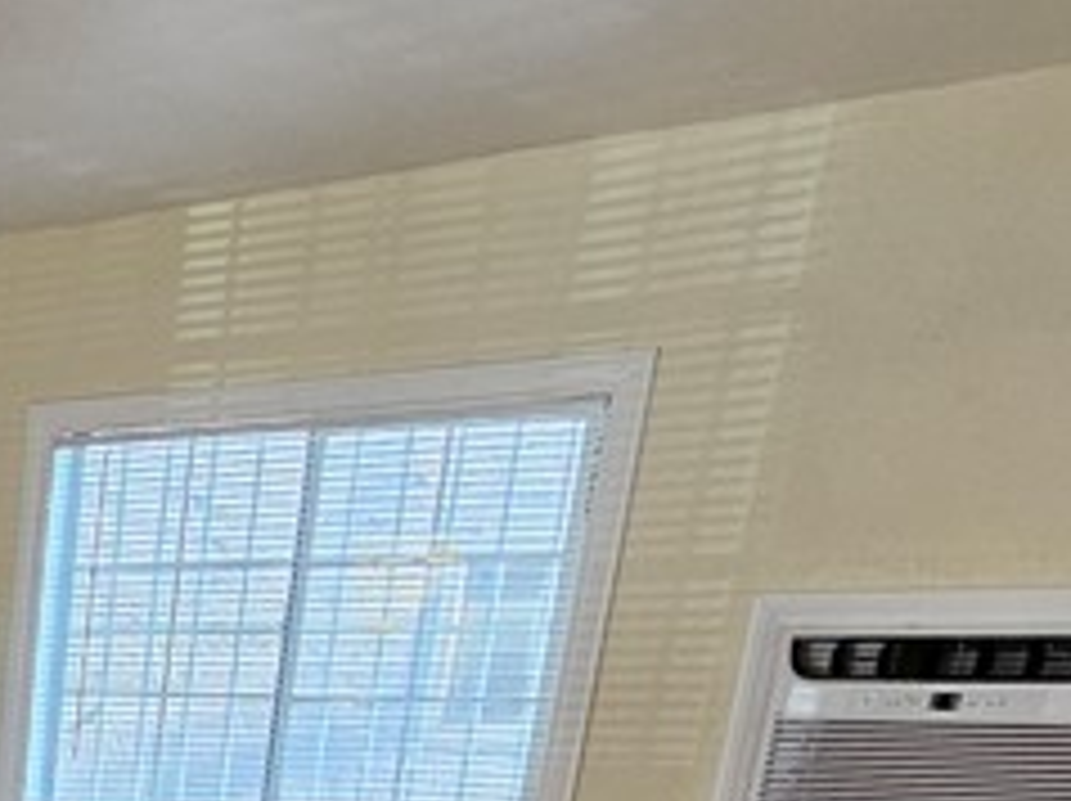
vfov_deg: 20.3
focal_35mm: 56
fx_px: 1731
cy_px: 1354
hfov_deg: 26.2
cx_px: -495
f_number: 2.2
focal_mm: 2.2
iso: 160
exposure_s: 1/60
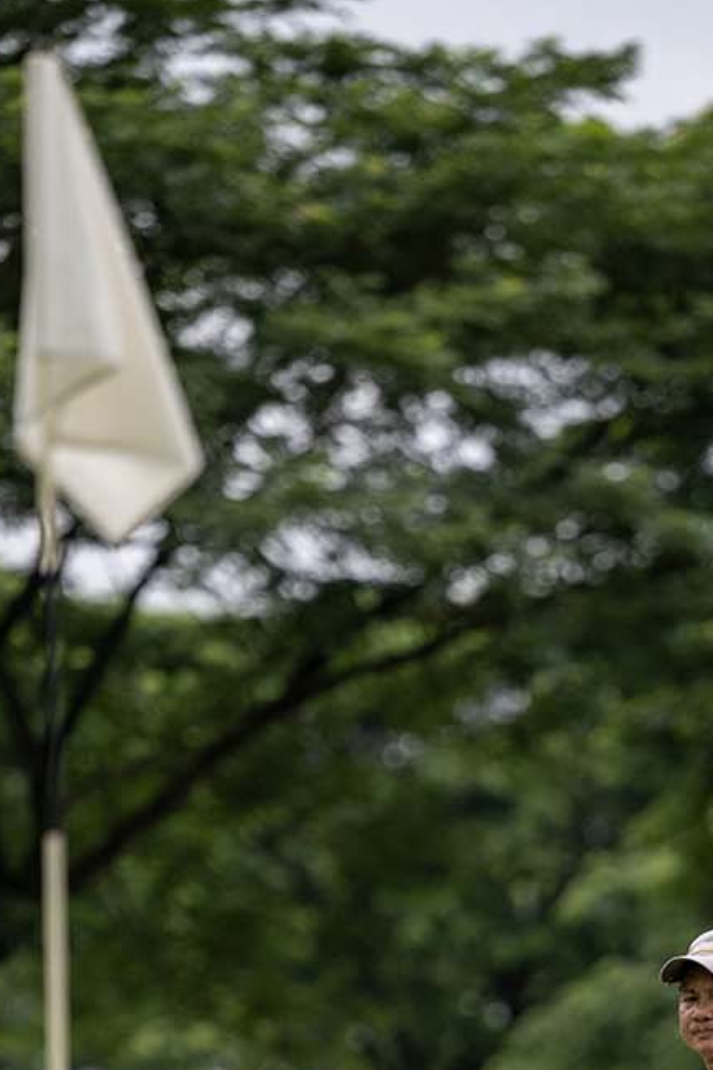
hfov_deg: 3.6
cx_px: 450
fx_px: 11496
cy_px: 1067
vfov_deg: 5.3
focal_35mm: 387
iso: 320
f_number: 2.8
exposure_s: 1/2500
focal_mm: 175
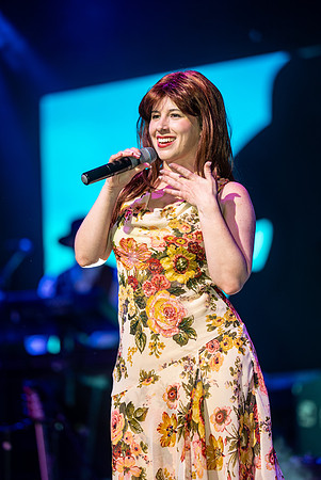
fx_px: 1801
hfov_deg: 10.2
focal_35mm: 135
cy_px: 240
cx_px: 160
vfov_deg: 15.2
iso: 500
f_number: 1.8
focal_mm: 135
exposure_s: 1/250
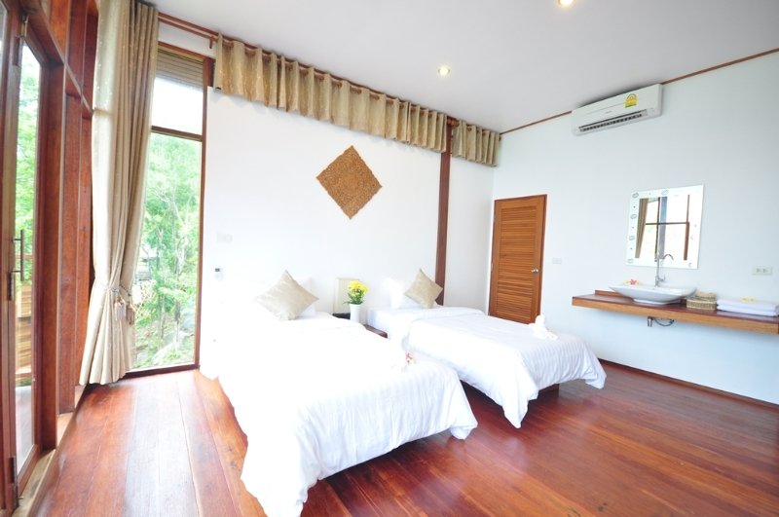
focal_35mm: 15
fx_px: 324
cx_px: 390
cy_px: 258
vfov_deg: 77.2
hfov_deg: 100.5
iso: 400
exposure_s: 1/20
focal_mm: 10
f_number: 4
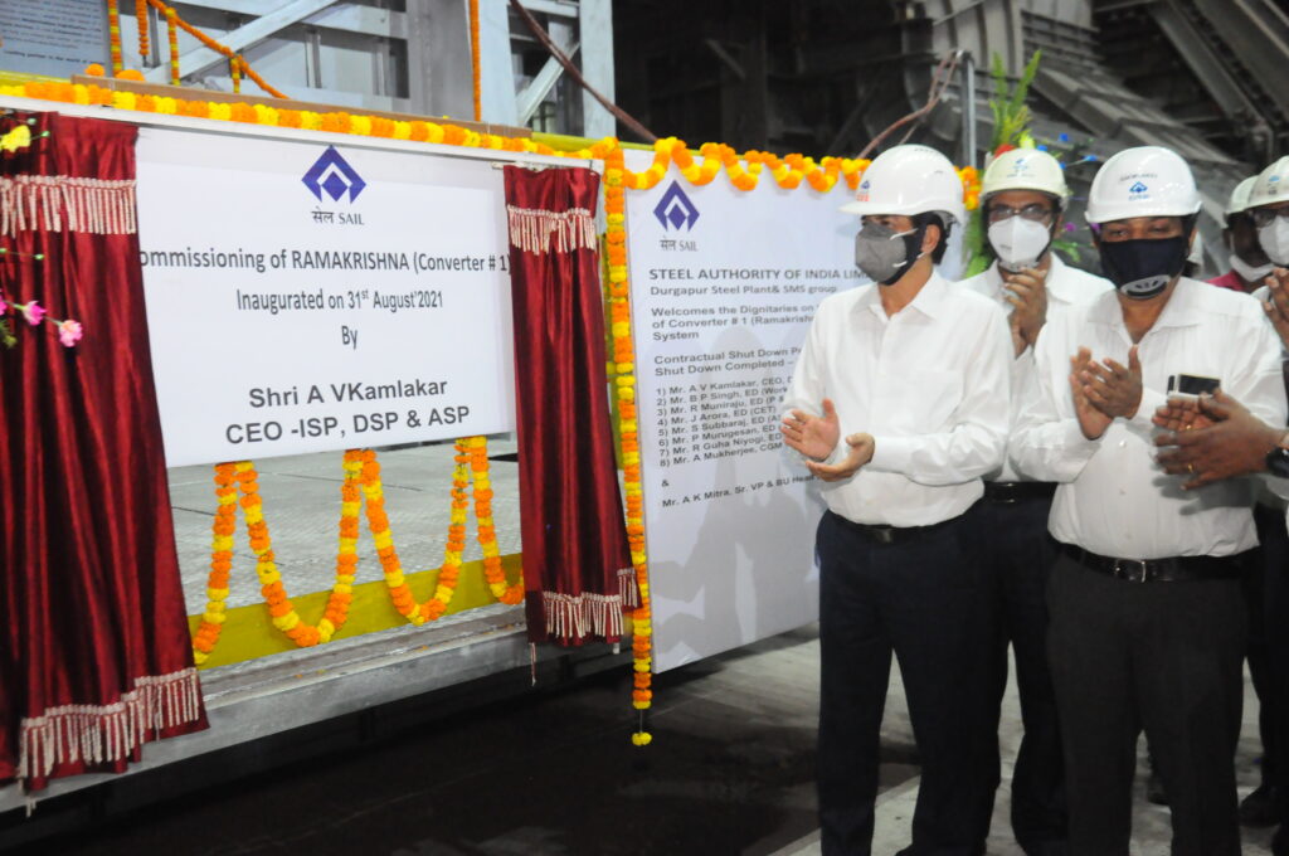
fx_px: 1287
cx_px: 644
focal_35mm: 36
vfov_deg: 36.8
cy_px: 428
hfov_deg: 53.2
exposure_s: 1/100
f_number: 5
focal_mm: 24
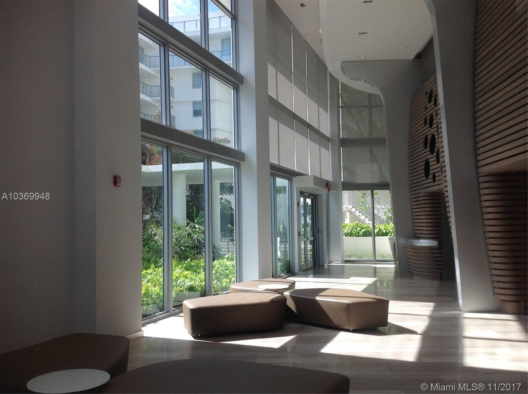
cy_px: 197
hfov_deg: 52.7
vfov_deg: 40.6
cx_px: 264
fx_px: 533
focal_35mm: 35
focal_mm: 4.28
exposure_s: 1/530
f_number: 2.4
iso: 50
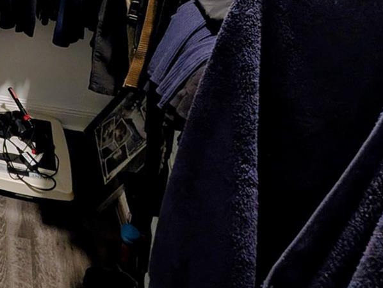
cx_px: -99
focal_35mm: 32
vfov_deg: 33.3
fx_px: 354
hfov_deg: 38.0
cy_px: -81
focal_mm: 2.02
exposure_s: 1/40
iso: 321
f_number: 1.7
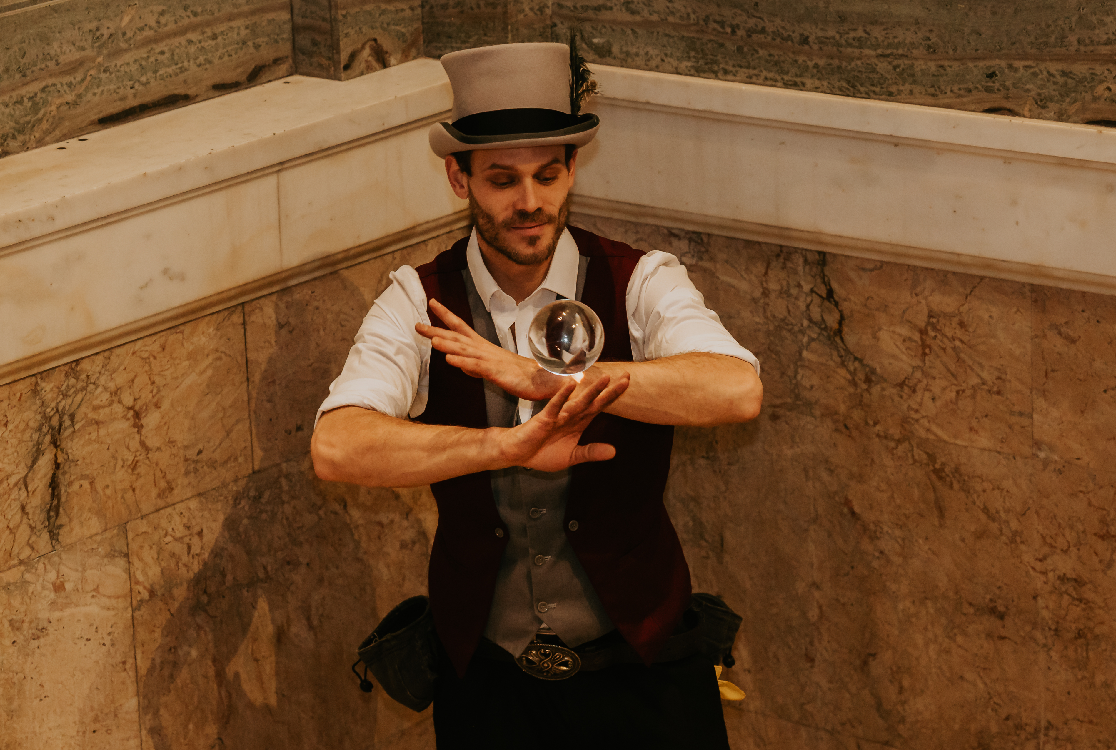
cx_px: 533
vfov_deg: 10.3
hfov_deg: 15.3
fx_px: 4166
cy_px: 457
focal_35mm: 134
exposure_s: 1/200
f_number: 2.8
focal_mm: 85
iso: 800
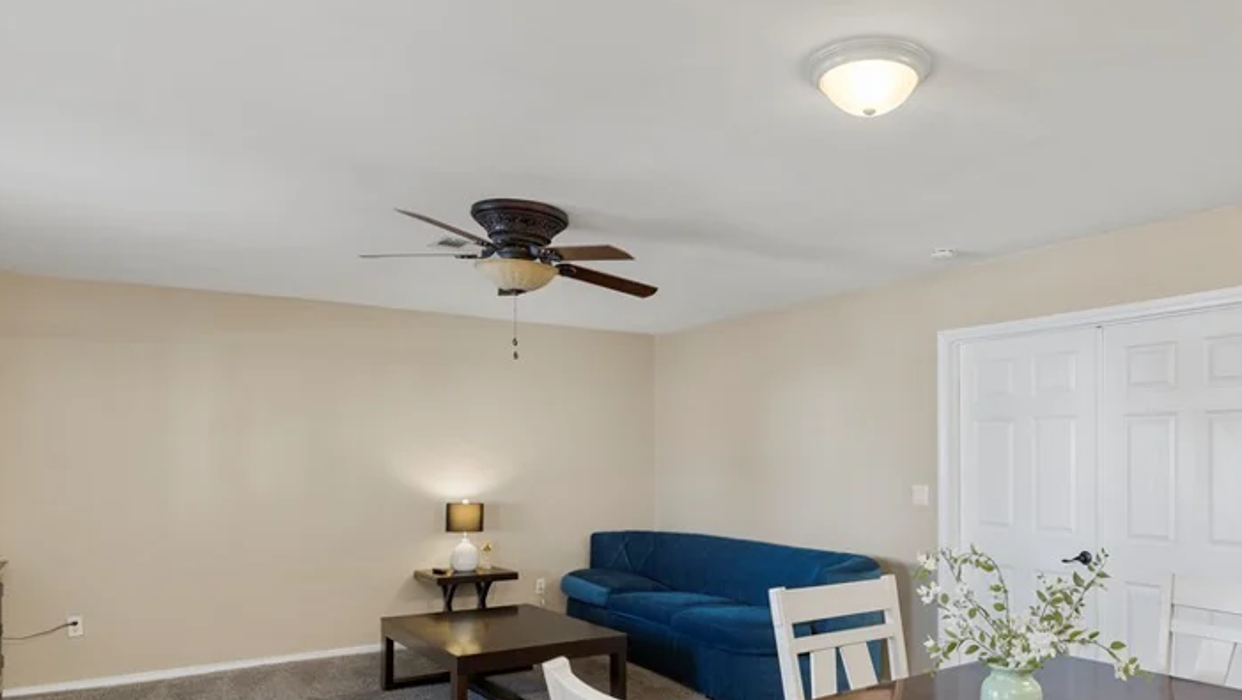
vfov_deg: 44.0
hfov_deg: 70.6
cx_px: 781
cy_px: 451
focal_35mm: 26
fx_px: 857
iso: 800
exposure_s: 1/10
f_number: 8
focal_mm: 17
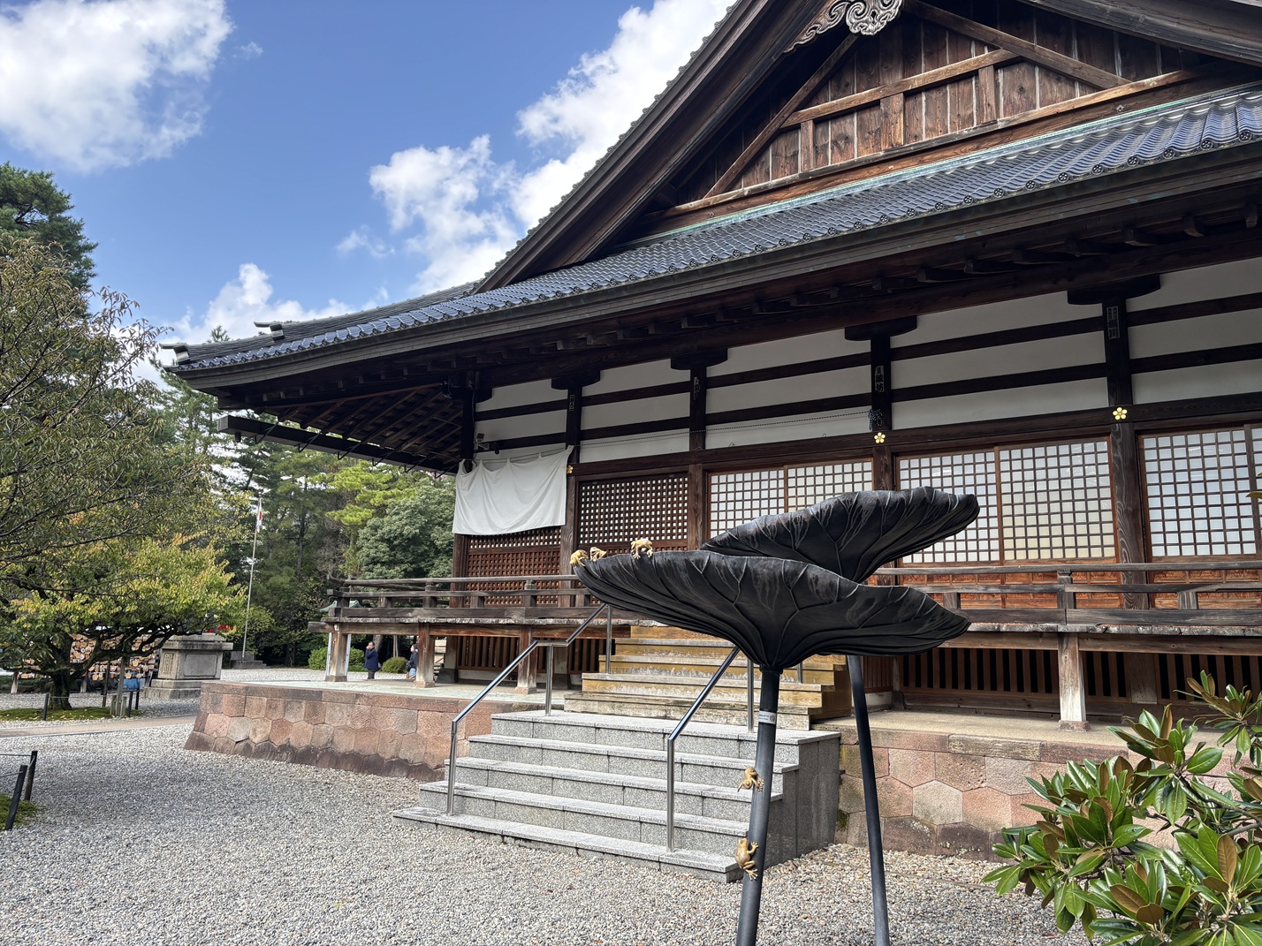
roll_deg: -2.1
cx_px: 631
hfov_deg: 67.3
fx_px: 948
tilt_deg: +10.7
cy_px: 473
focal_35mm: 26
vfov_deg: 53.1
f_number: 1.6
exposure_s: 1/591
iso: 50
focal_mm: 5.96
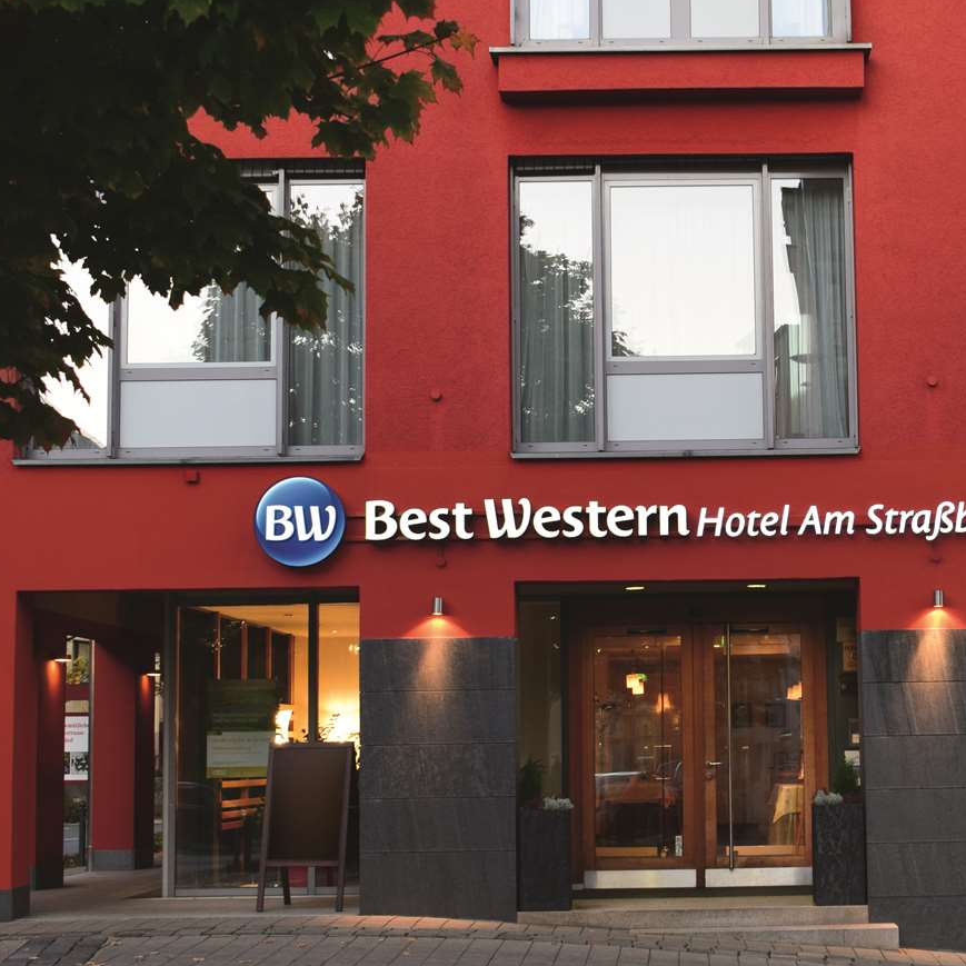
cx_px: 718
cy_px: 509
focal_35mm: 66
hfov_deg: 25.8
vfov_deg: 26.1
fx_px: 2084
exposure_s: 1/15
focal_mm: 30
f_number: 6.3
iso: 560
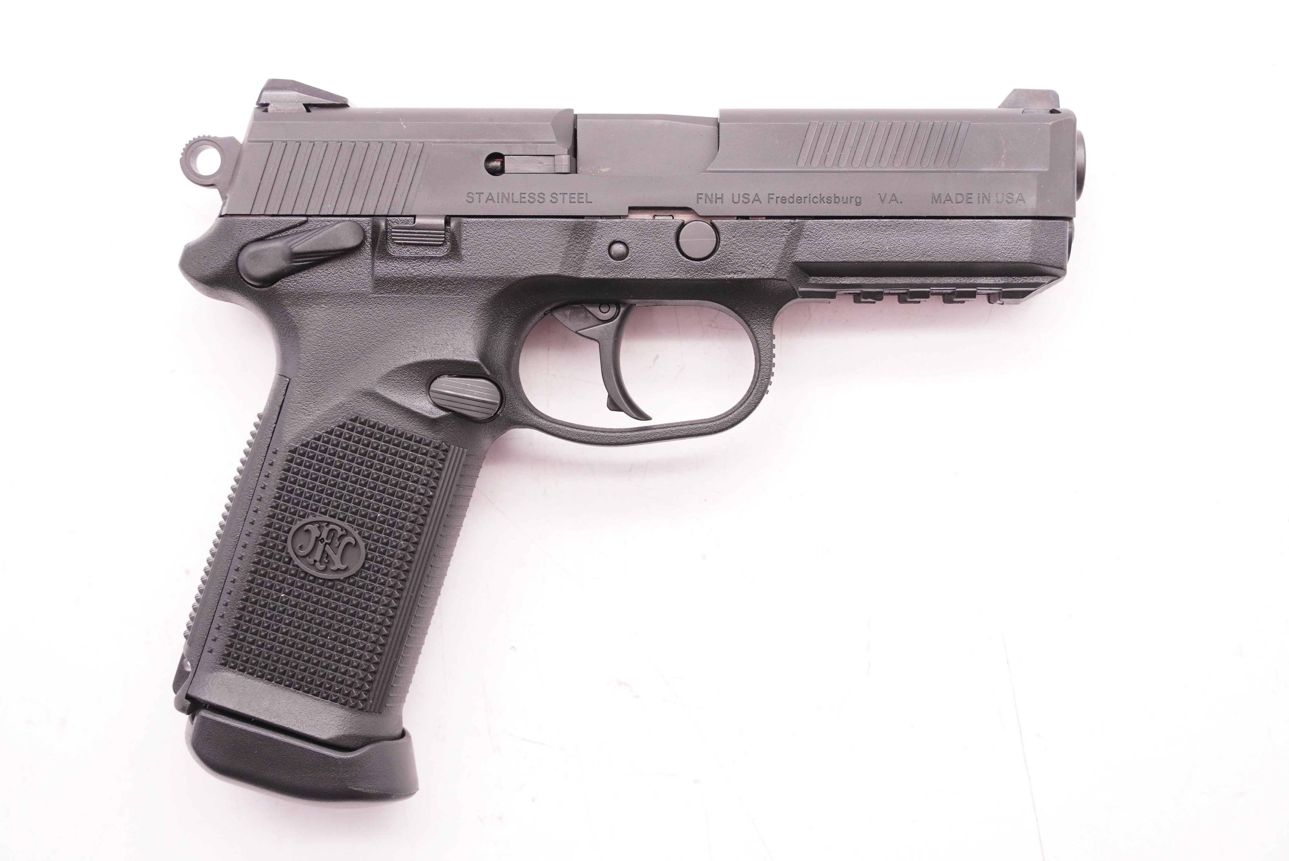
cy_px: 430
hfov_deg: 35.9
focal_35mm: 56
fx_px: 1988
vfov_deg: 24.4
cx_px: 644
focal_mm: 37
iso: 1000
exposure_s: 1/125
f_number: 5.6
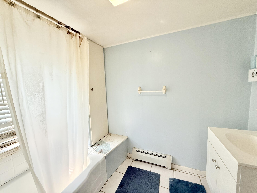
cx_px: 128
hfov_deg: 102.1
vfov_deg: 85.7
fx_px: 104
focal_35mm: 14
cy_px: 96
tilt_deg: -5.2
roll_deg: +2.1
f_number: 2.2
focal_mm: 2.22
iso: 250
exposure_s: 1/120
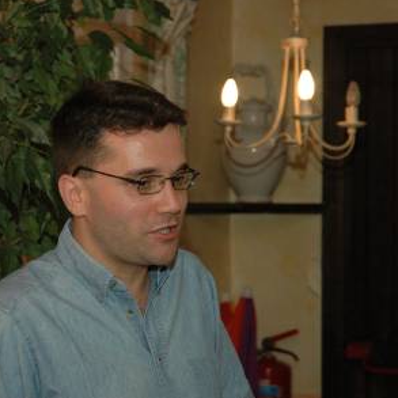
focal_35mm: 137
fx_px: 1782
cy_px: 198
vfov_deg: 12.7
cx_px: 149
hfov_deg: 12.7
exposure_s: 1/60
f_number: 5.6
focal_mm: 70
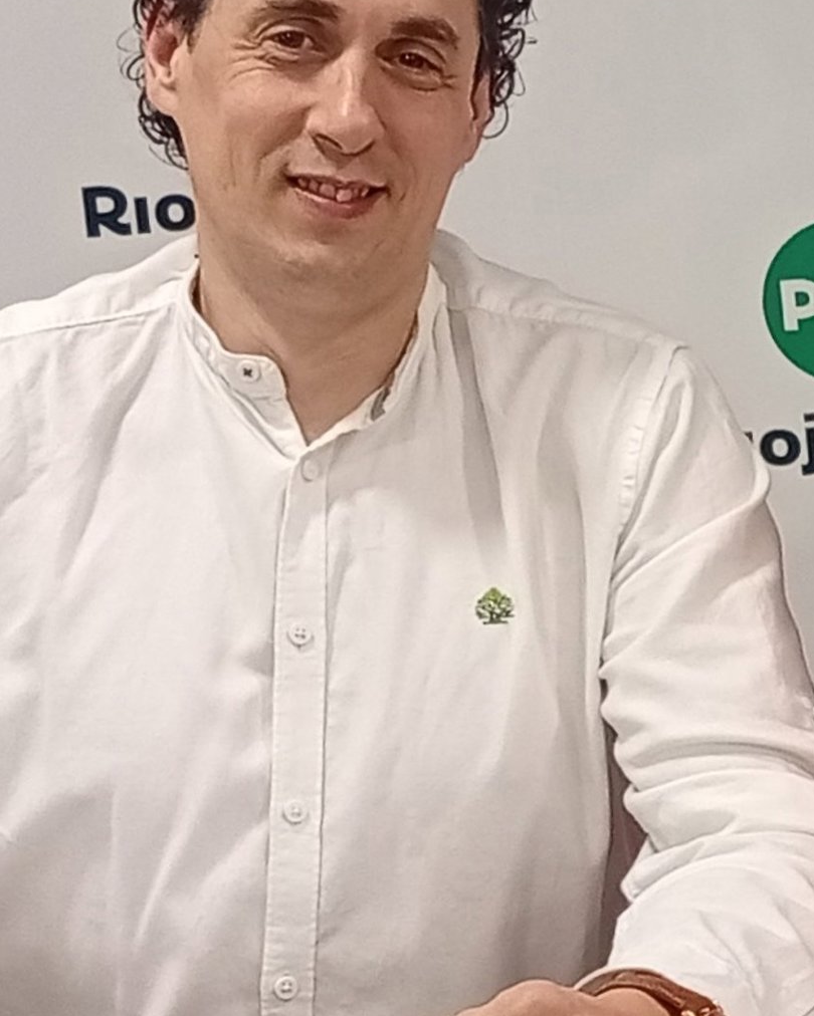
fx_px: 1024
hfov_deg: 43.3
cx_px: 348
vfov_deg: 52.3
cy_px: 388
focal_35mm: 34
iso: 175
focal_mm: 3.84
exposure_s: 1/50
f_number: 1.8
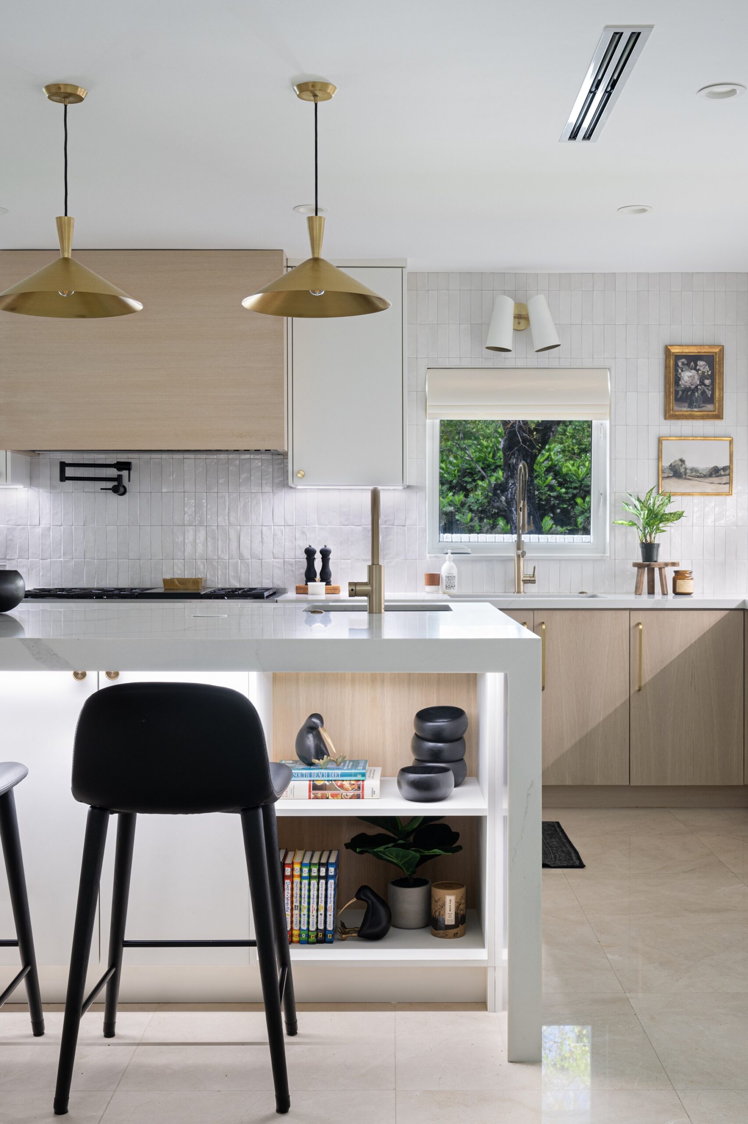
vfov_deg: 49.6
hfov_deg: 34.2
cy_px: 562
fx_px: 1216
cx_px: 374
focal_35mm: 39
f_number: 9
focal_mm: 26.5
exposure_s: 1
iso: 200
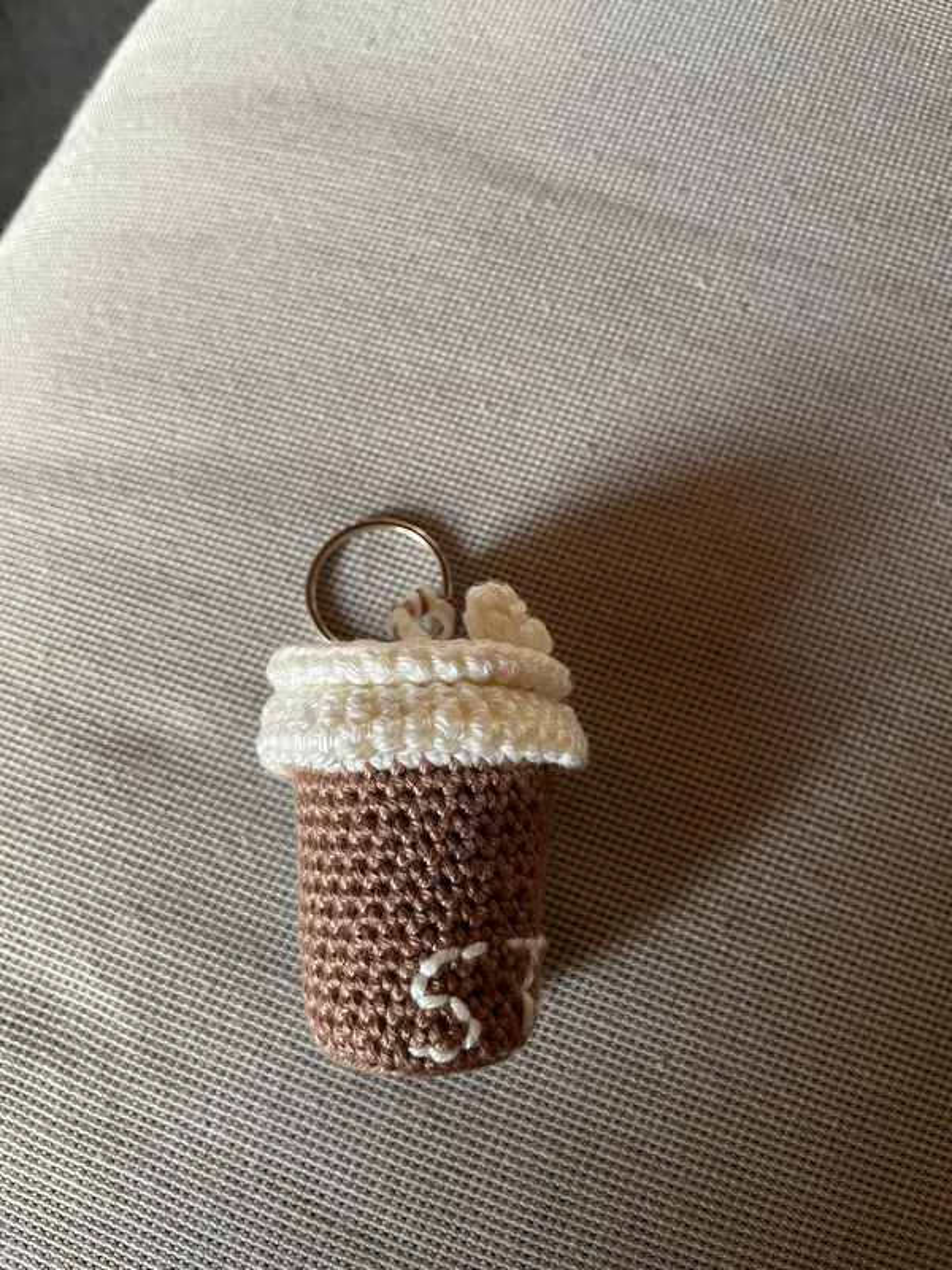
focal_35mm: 26
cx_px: 476
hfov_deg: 53.1
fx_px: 953
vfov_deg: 67.3
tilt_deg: -70.1
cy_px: 635
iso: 320
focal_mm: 4.2
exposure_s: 1/60
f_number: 1.6
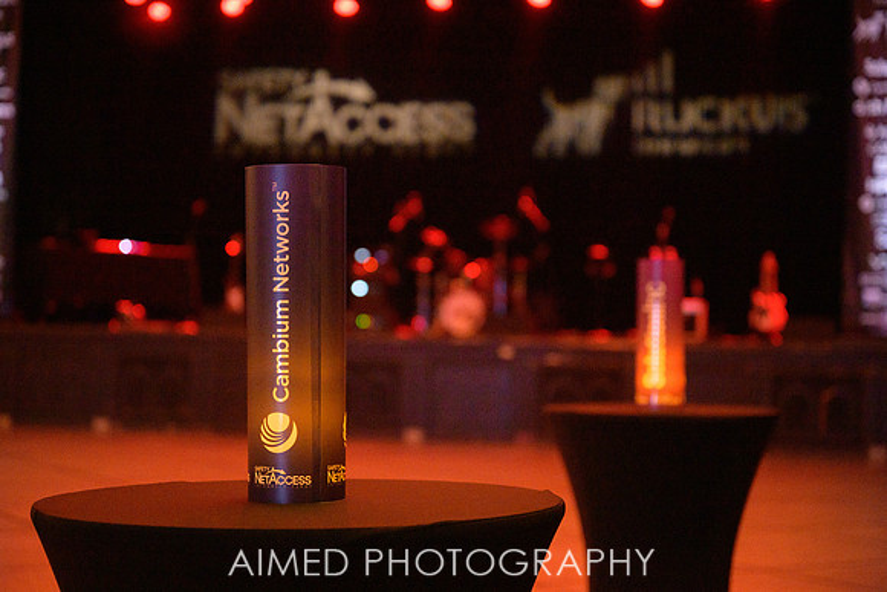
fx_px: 1776
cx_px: 444
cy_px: 296
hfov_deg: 28.0
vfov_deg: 18.9
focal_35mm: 72
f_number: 2.8
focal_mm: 70
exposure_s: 1/125
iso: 3200
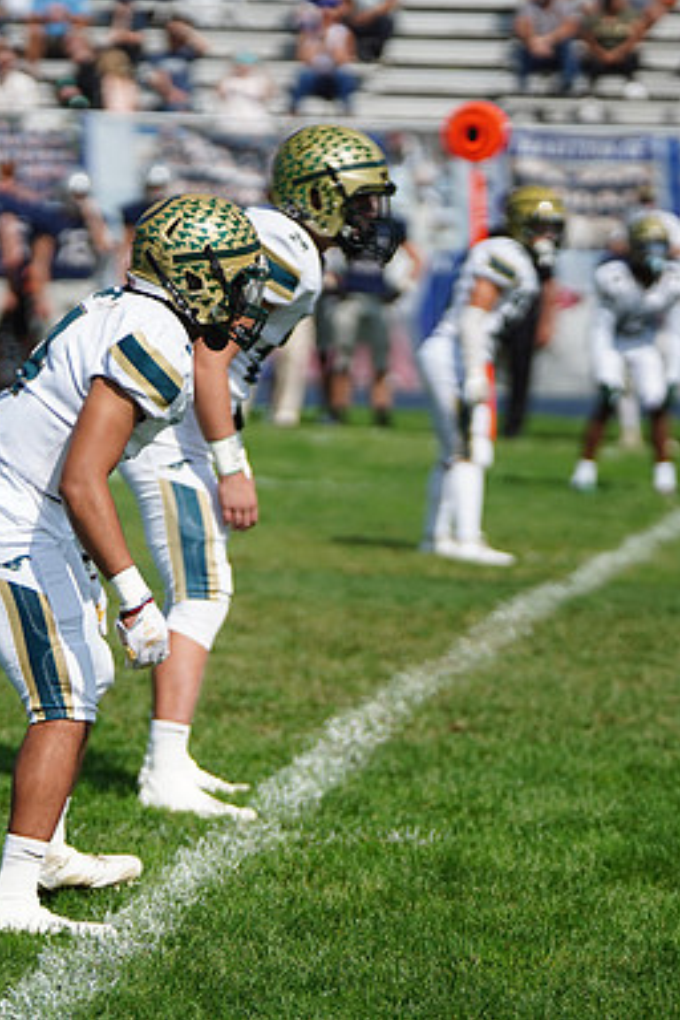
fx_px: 7961
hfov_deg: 4.9
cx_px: 178
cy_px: 509
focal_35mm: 281
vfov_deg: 7.3
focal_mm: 186
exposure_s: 1/8000
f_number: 2.8
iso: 400
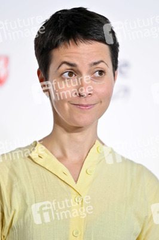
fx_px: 1228
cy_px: 120
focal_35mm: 185
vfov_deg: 11.1
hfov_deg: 7.4
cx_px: 80
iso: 640
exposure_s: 1/320
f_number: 2.8
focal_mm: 185
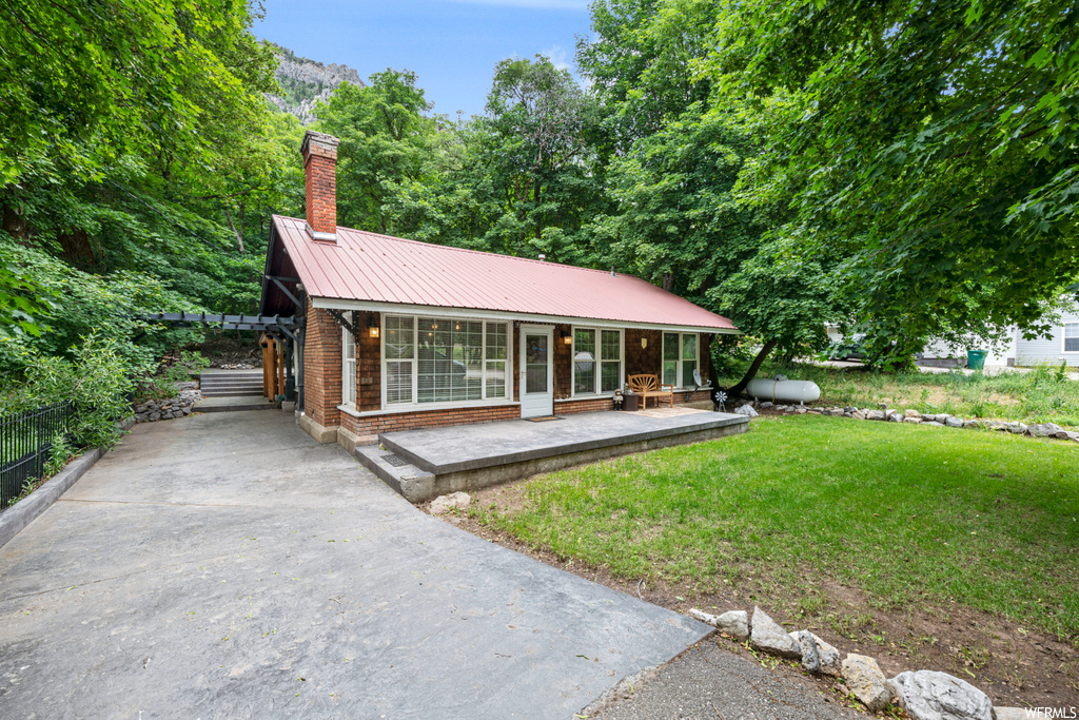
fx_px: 420
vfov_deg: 81.2
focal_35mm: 14
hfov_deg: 104.2
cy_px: 360
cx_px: 540
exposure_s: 1/25
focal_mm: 14
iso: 64
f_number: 8
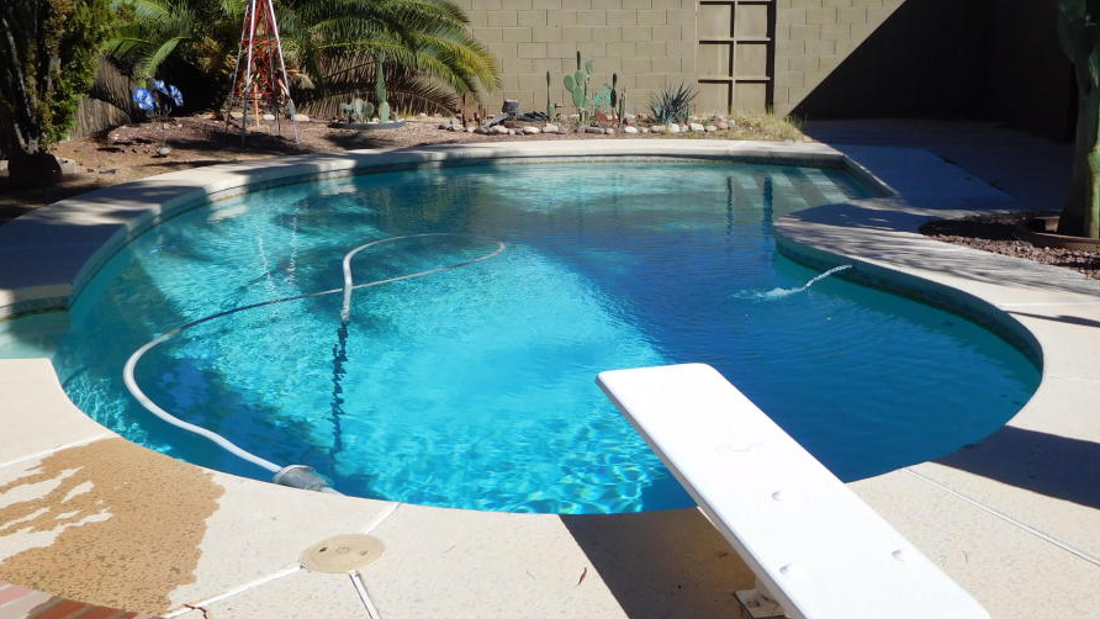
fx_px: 1167
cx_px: 596
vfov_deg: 29.7
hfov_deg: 50.4
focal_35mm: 40
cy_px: 255
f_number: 7.2
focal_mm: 5.7
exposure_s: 1/400
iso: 125
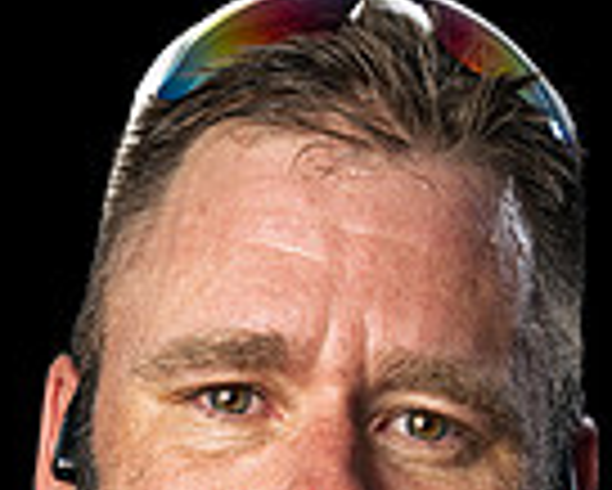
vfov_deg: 8.5
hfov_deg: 10.9
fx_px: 3208
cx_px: 184
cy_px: 814
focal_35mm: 177
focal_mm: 57
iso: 100
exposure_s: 1/200
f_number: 5.6
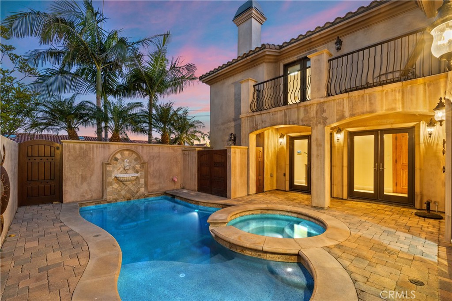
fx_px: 201
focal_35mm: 16
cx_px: 226
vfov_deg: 73.8
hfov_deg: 96.7
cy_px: 150
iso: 800
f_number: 9
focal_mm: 16
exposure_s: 20
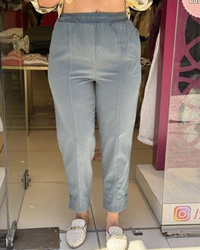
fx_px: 377
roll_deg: -2.1
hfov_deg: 29.7
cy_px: 126
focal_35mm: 51
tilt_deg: -15.9
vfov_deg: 36.7
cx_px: 99
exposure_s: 1/516
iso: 80
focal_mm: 6.76
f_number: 1.78
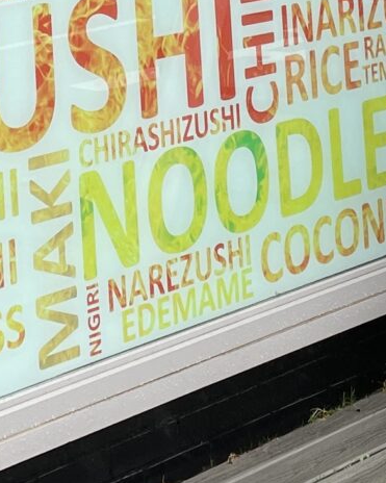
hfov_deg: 11.0
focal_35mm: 140
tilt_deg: +3.1
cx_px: 110
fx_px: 2000
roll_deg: +3.8
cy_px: -256
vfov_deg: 13.0
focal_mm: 4.2
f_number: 1.6
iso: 32
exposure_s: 1/200
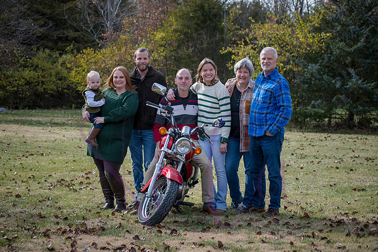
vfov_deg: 17.1
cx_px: 189
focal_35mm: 80
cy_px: 126
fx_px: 840
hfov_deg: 25.4
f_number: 5.6
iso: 400
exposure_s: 1/1000
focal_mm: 80
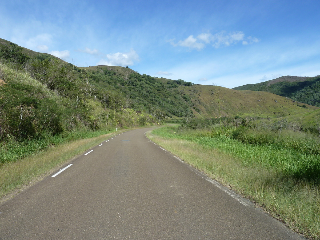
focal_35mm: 25
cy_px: 120
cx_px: 160
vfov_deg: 54.9
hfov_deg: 69.4
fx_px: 231
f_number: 4.5
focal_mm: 4.1
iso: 80
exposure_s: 1/400
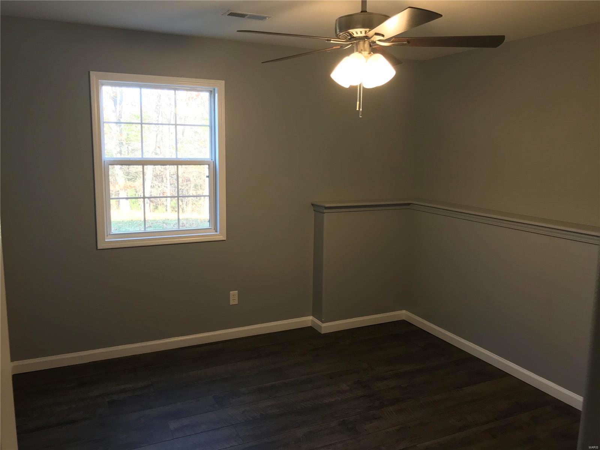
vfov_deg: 49.7
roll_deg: +0.2
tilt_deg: -8.5
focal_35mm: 28
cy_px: 225
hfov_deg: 63.4
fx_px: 485
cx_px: 300
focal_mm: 3.99
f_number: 1.8
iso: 32
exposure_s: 1/30
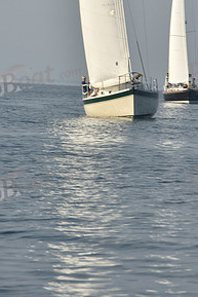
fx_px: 3304
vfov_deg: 5.1
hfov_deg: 3.4
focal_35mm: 401
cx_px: 135
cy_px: 18
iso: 320
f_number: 11
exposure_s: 1/800
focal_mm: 200
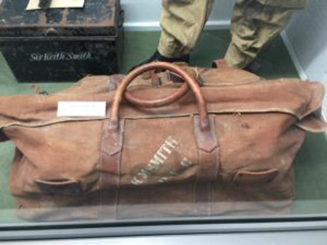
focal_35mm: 29
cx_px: 164
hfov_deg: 61.7
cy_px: 122
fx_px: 274
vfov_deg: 48.2
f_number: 2.2
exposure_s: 1/17
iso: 64
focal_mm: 4.15
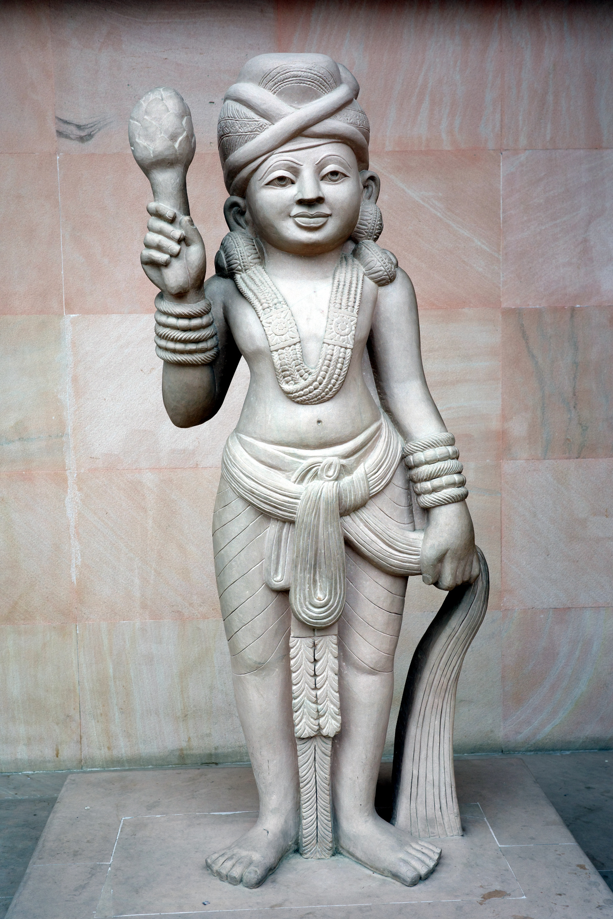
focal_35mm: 40
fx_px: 1022
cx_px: 306
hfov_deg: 33.4
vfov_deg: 48.5
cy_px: 460
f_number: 4
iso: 100
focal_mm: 26
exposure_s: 1/250
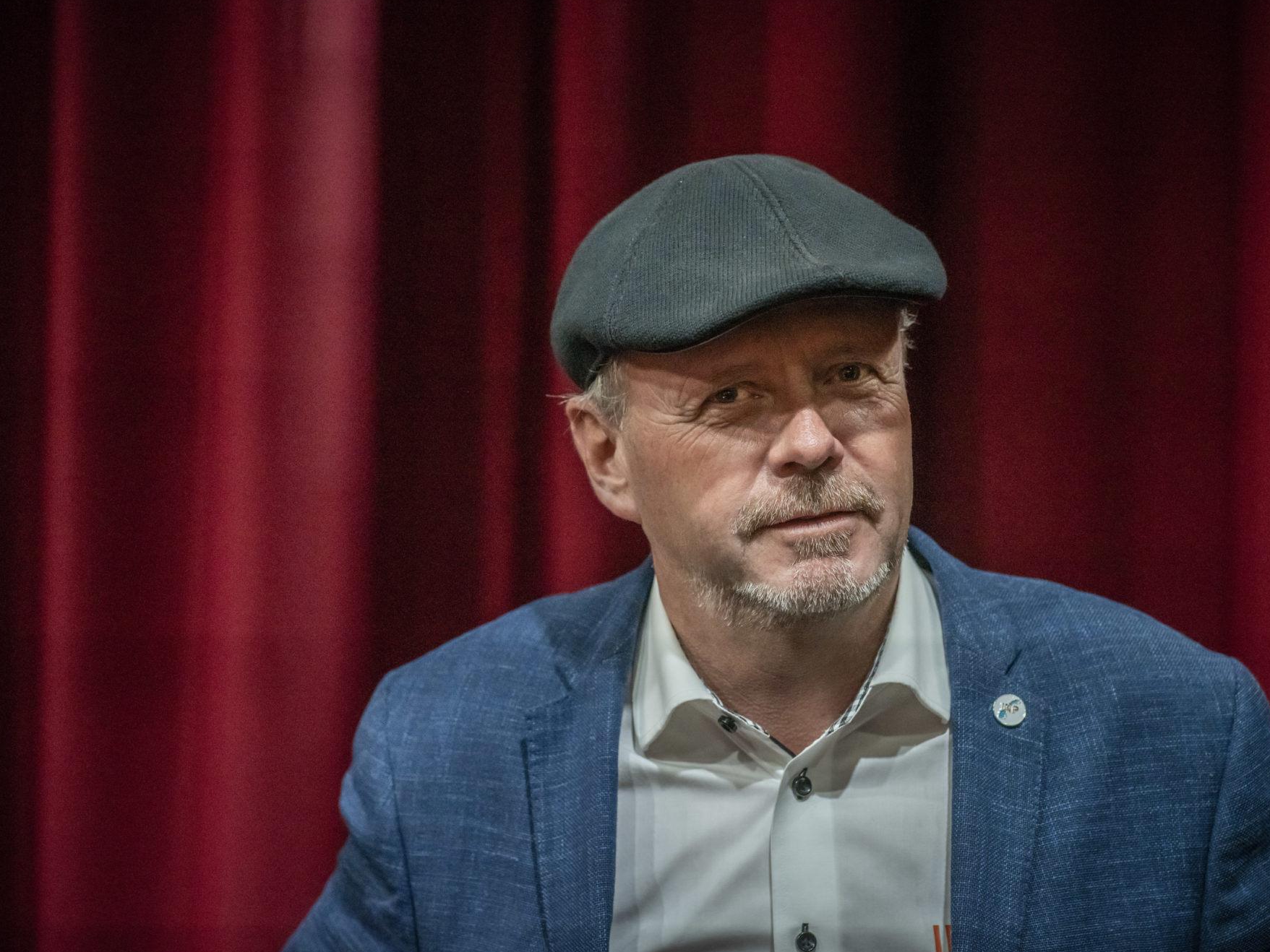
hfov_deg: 21.1
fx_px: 3412
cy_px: 473
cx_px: 648
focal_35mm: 93
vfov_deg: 15.9
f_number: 4.5
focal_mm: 85
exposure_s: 1/320
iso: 8000
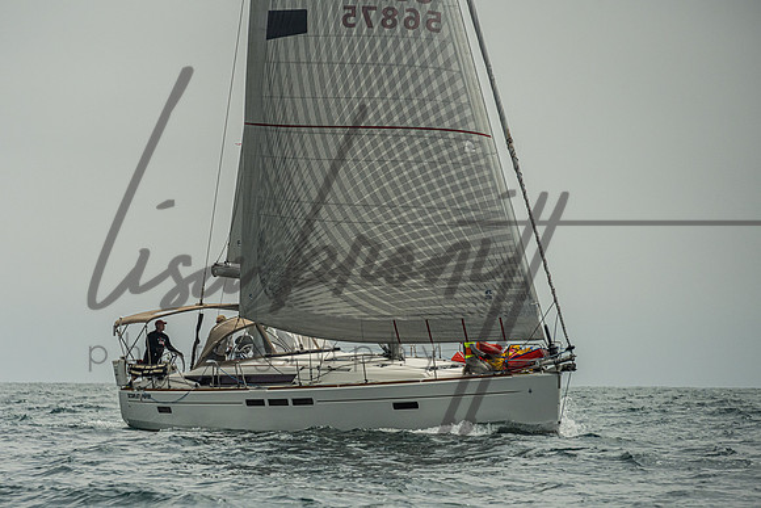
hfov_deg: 7.9
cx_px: 270
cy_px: 327
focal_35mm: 260
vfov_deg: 5.3
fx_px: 5504
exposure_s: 1/3200
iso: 400
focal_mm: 200
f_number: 6.3
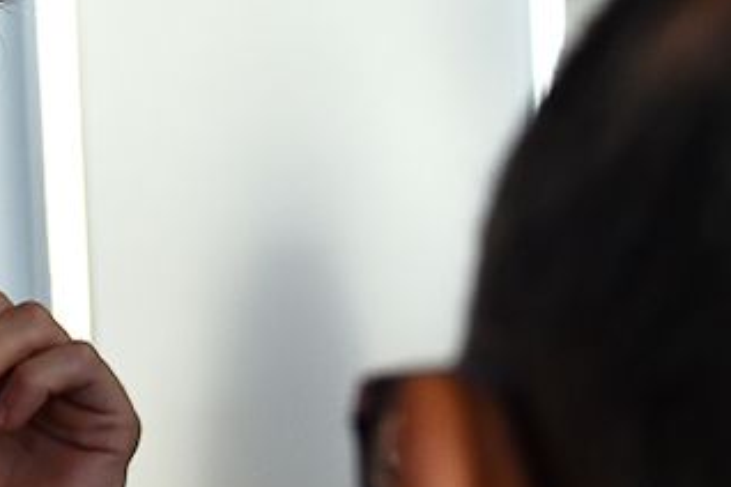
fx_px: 3513
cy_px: 395
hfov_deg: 11.5
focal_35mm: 173
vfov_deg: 7.9
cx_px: -271
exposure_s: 1/500
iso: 1250
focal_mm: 55
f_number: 4.5
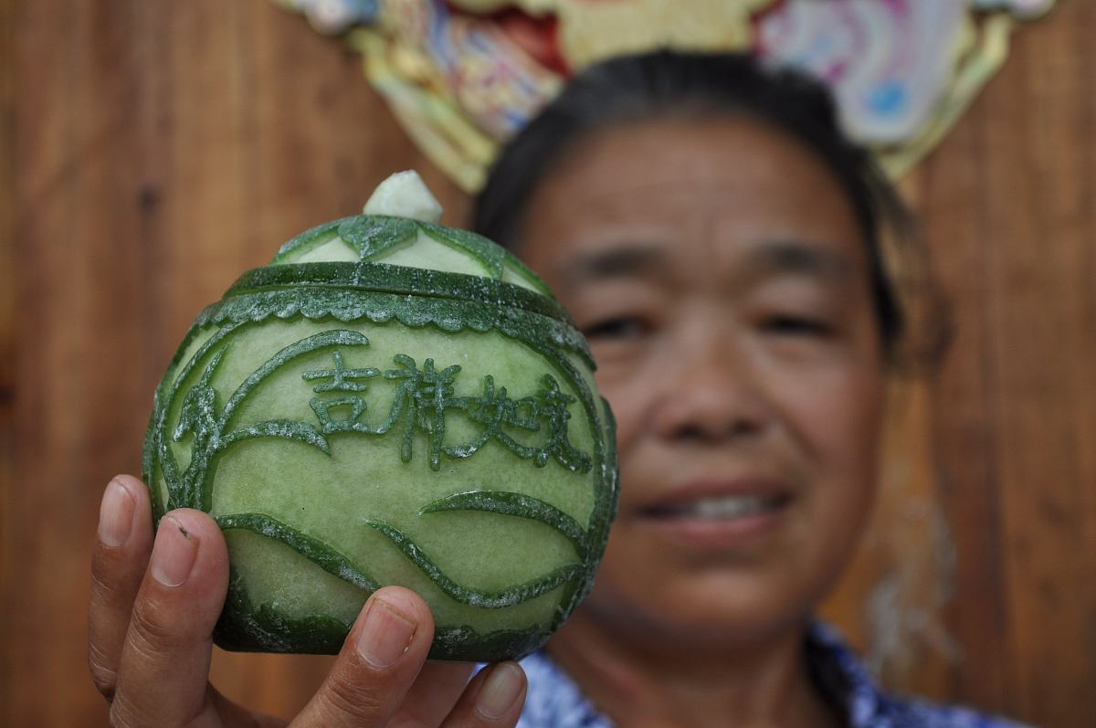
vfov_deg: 17.4
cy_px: 364
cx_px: 548
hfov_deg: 26.0
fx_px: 2372
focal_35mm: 78
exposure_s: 1/500
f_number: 6.3
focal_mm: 52
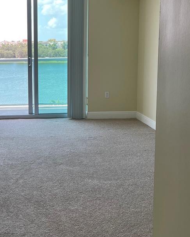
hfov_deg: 29.2
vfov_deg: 37.1
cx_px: 26
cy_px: 88
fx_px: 352
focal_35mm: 50
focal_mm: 5.1
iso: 32
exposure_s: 1/292
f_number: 1.6
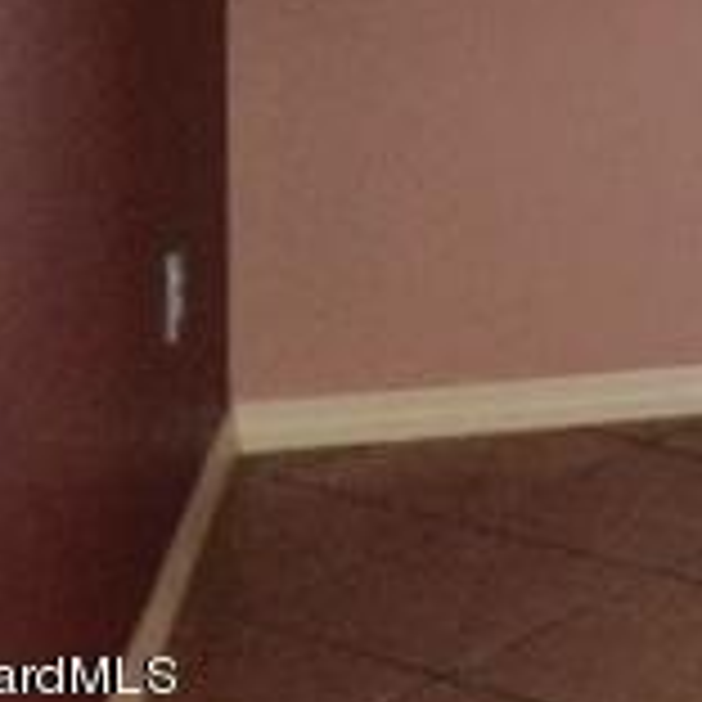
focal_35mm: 120
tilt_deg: -2.0
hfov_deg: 13.1
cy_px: -315
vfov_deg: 13.7
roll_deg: -0.4
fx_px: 2753
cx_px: 1287
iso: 160
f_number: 2.4
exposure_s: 1/20
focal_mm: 4.12
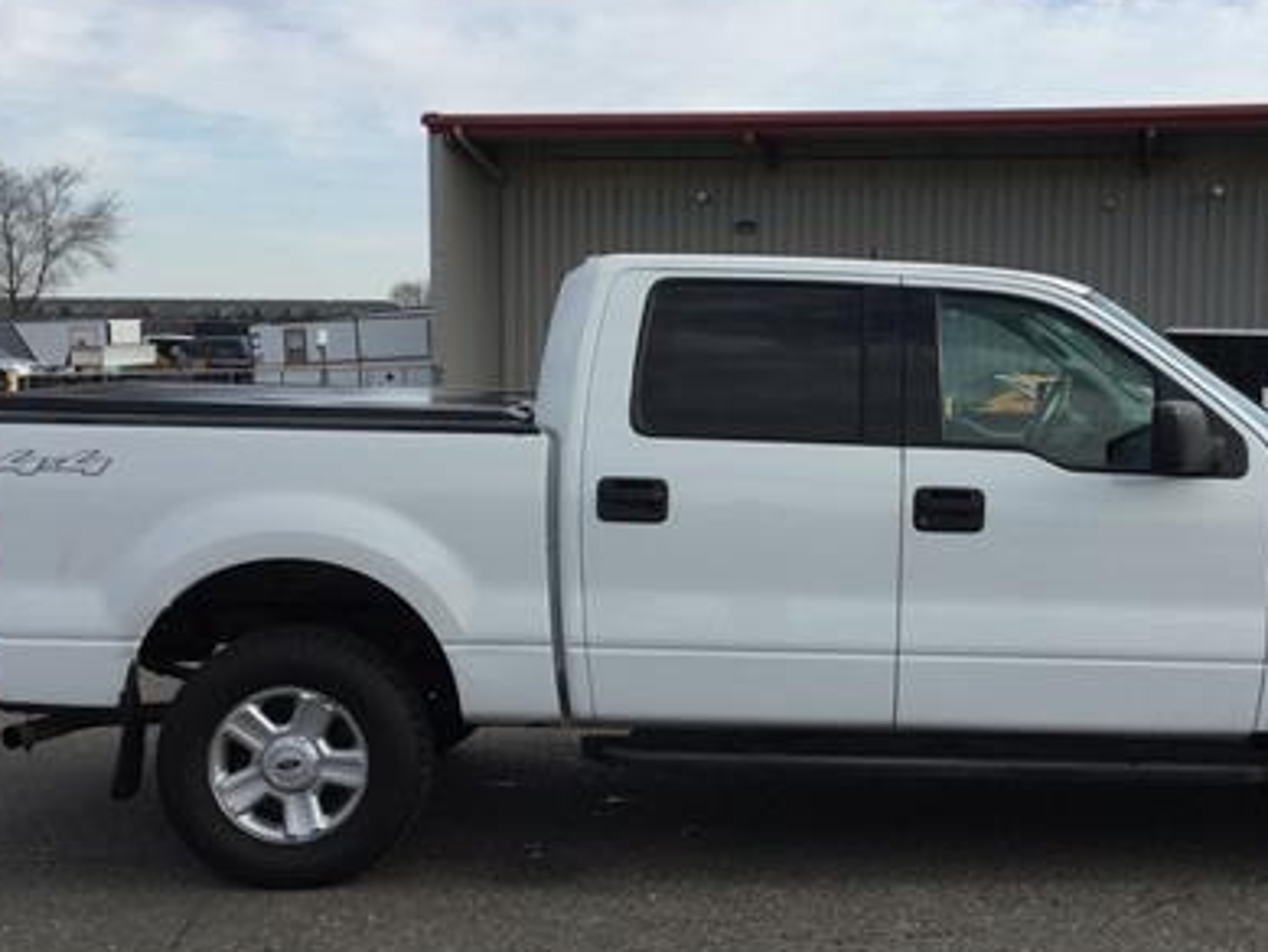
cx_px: 786
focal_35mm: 51
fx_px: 1869
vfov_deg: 28.6
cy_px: 476
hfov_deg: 37.3
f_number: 2.4
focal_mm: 3.3
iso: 25
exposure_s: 1/1199
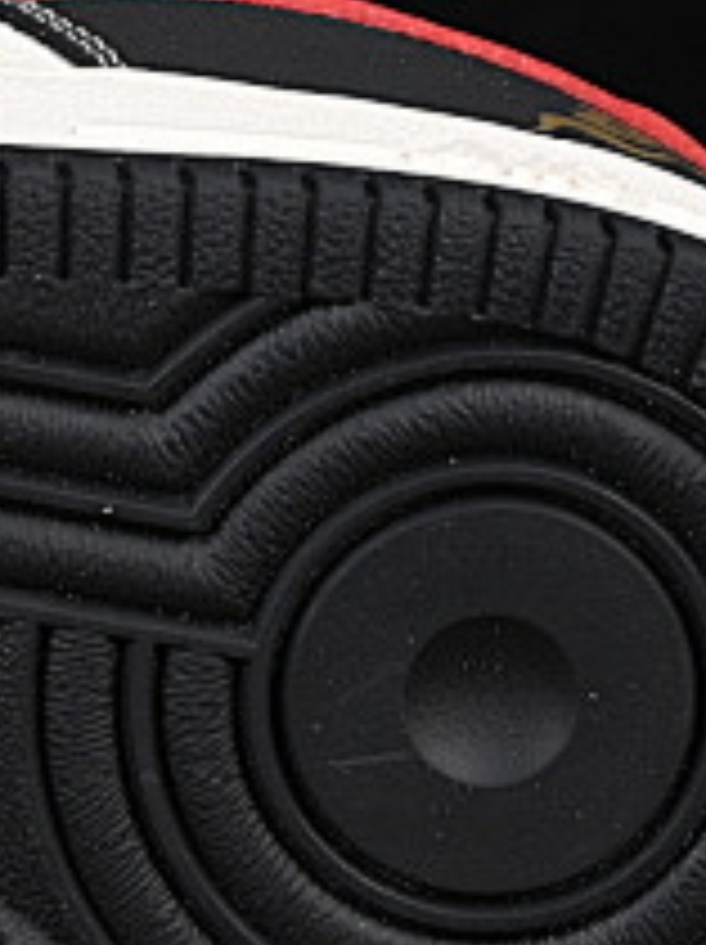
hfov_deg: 4.0
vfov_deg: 5.3
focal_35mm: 371
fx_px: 10109
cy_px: 140
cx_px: -733
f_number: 6.3
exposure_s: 1/60
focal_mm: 50
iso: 160
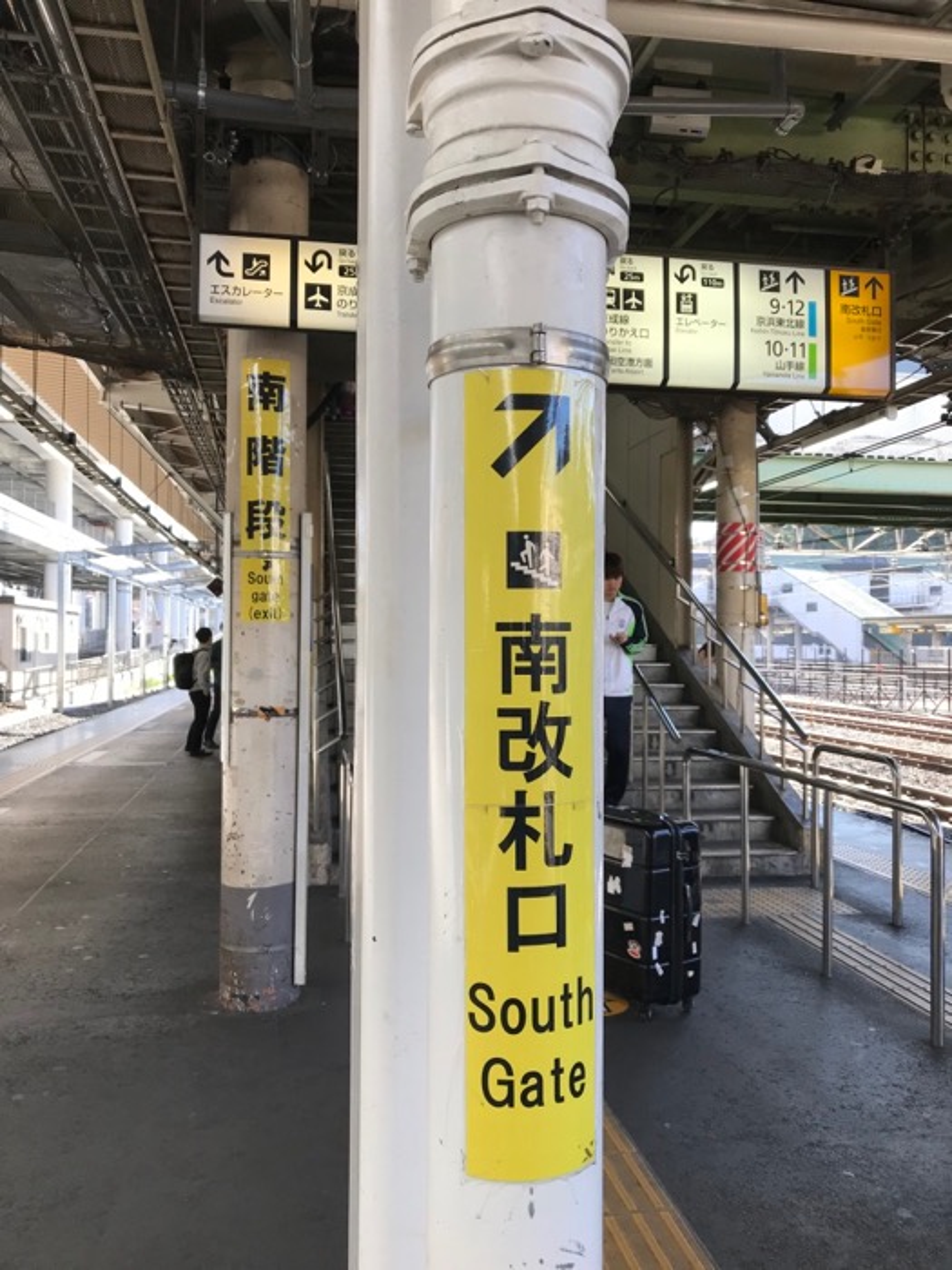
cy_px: 635
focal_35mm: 28
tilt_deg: +2.3
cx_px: 476
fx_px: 1027
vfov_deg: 63.4
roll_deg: -0.7
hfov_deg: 49.7
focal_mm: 3.99
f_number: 1.8
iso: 20
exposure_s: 1/222
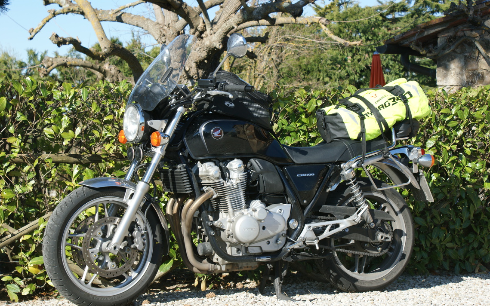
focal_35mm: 77
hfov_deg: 26.8
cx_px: 245
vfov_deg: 16.9
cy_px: 164
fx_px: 1028
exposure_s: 1/160
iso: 100
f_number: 8
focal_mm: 50
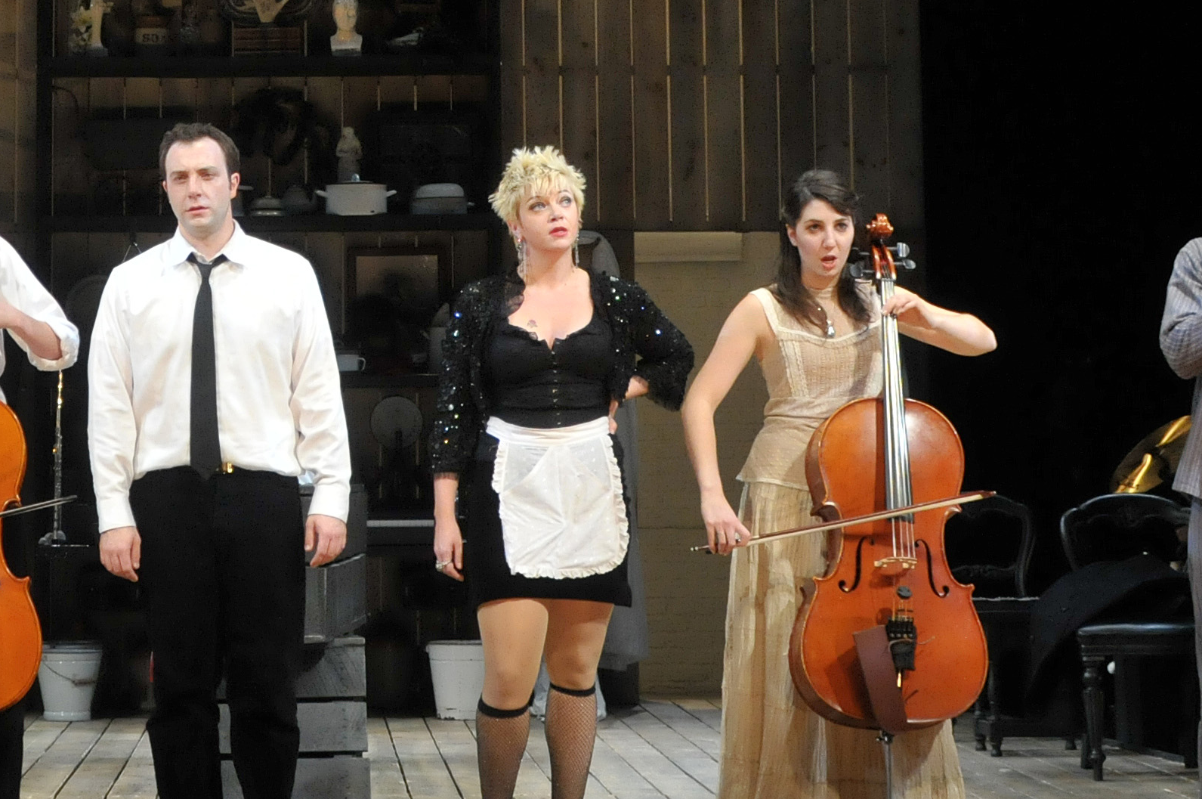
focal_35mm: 97
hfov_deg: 20.8
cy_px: -50
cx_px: 233
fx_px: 3235
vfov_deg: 13.8
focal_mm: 24
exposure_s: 1/200
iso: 1000
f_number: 4.5
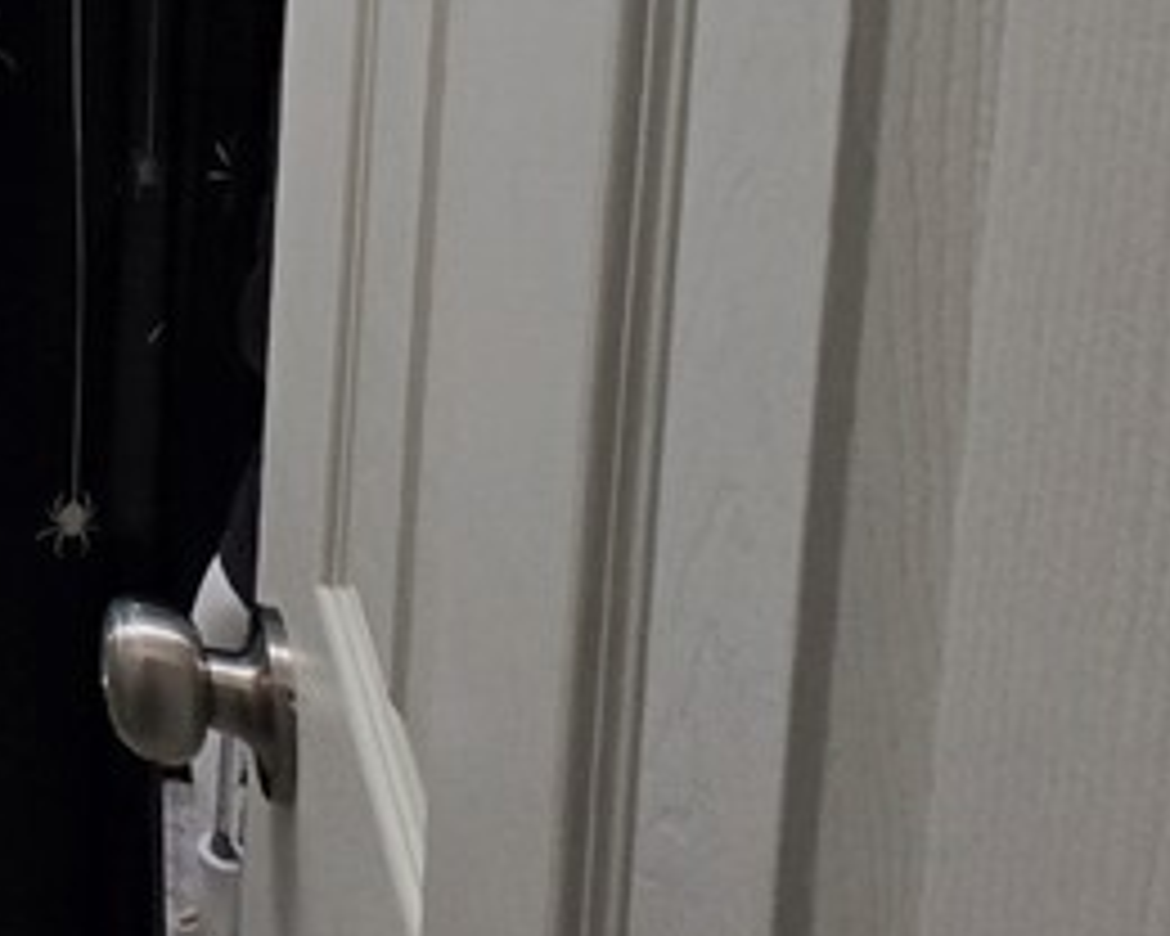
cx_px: -828
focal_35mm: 50
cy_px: -698
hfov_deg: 23.5
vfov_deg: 21.4
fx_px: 1731
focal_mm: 2.2
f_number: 2.2
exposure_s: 1/120
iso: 64
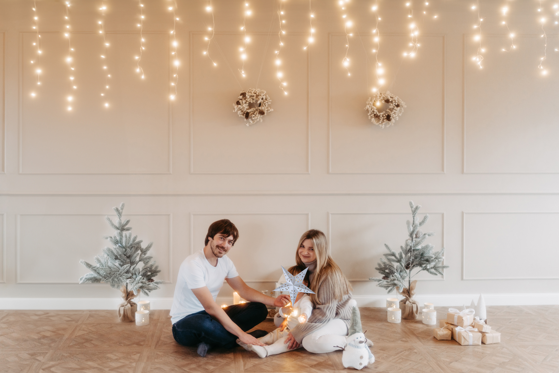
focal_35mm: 37
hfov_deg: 51.9
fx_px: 574
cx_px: 277
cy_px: 179
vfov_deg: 35.9
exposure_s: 1/100
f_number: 1.2
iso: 640
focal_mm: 35
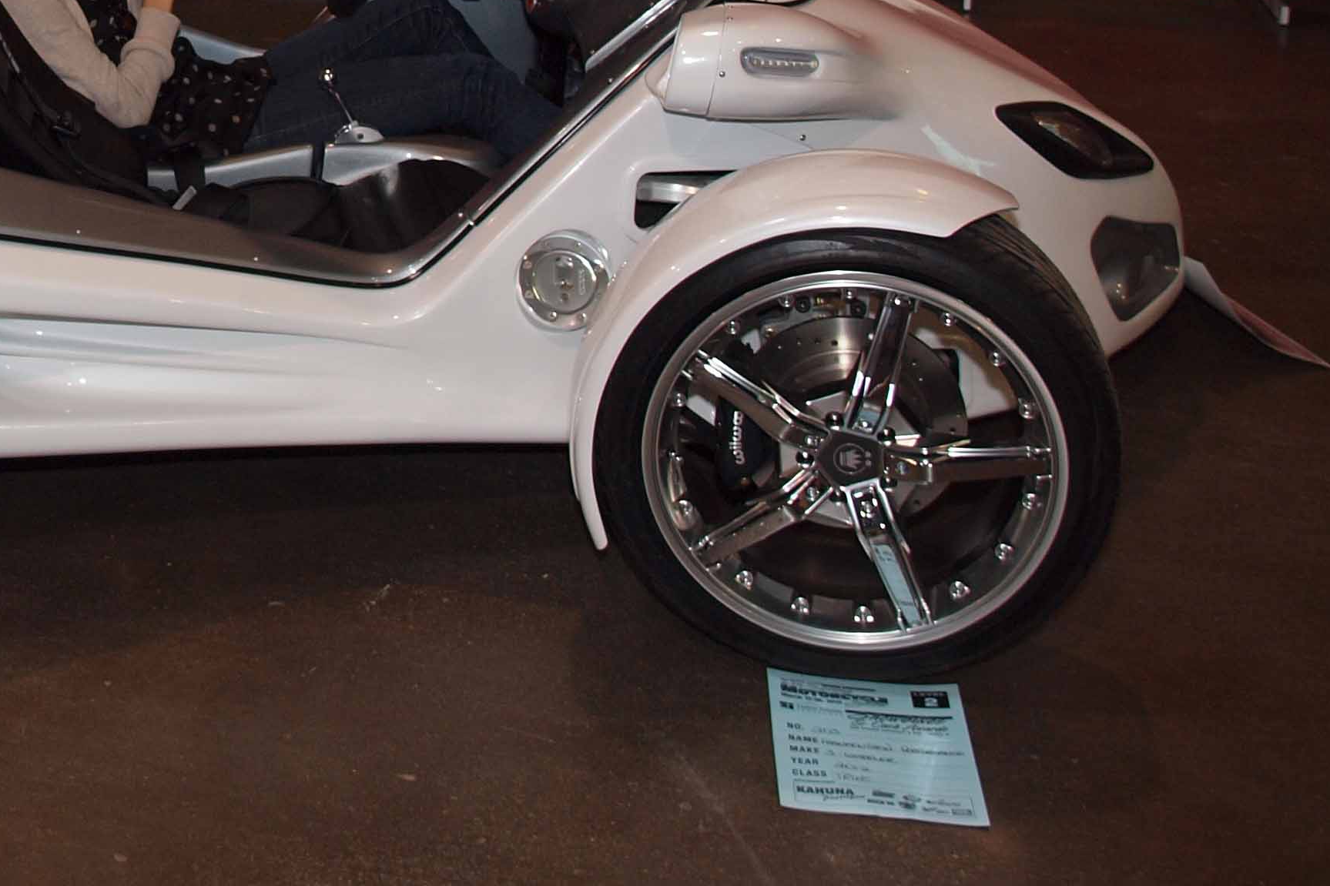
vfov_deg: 18.9
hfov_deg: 27.5
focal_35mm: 68
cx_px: -79
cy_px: -186
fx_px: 2512
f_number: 2.8
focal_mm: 14
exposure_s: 1/60
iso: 200
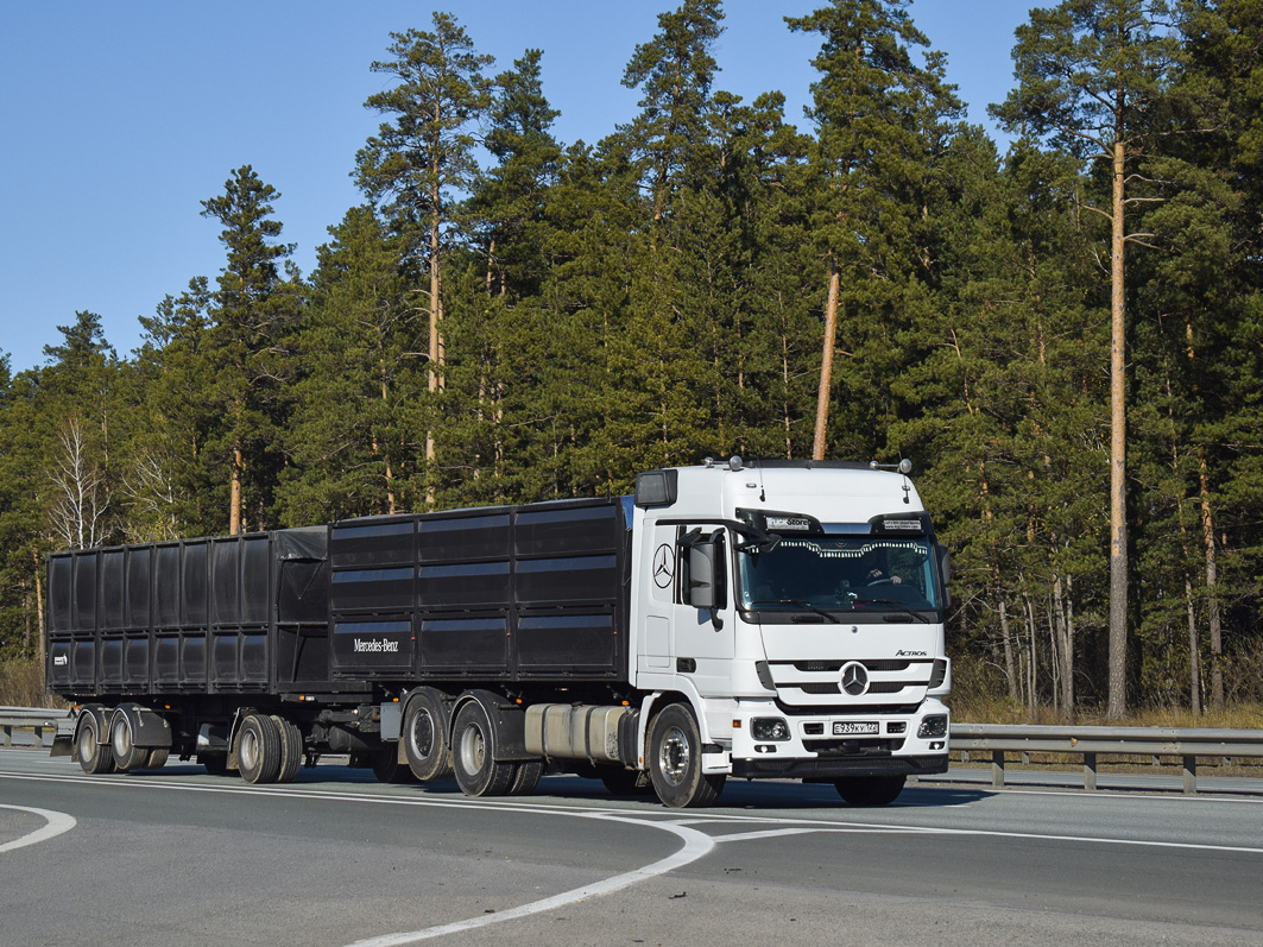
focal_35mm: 90
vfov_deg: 16.5
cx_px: 558
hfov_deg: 21.9
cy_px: 474
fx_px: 3267
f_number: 7.1
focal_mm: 55
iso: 200
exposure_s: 1/1600
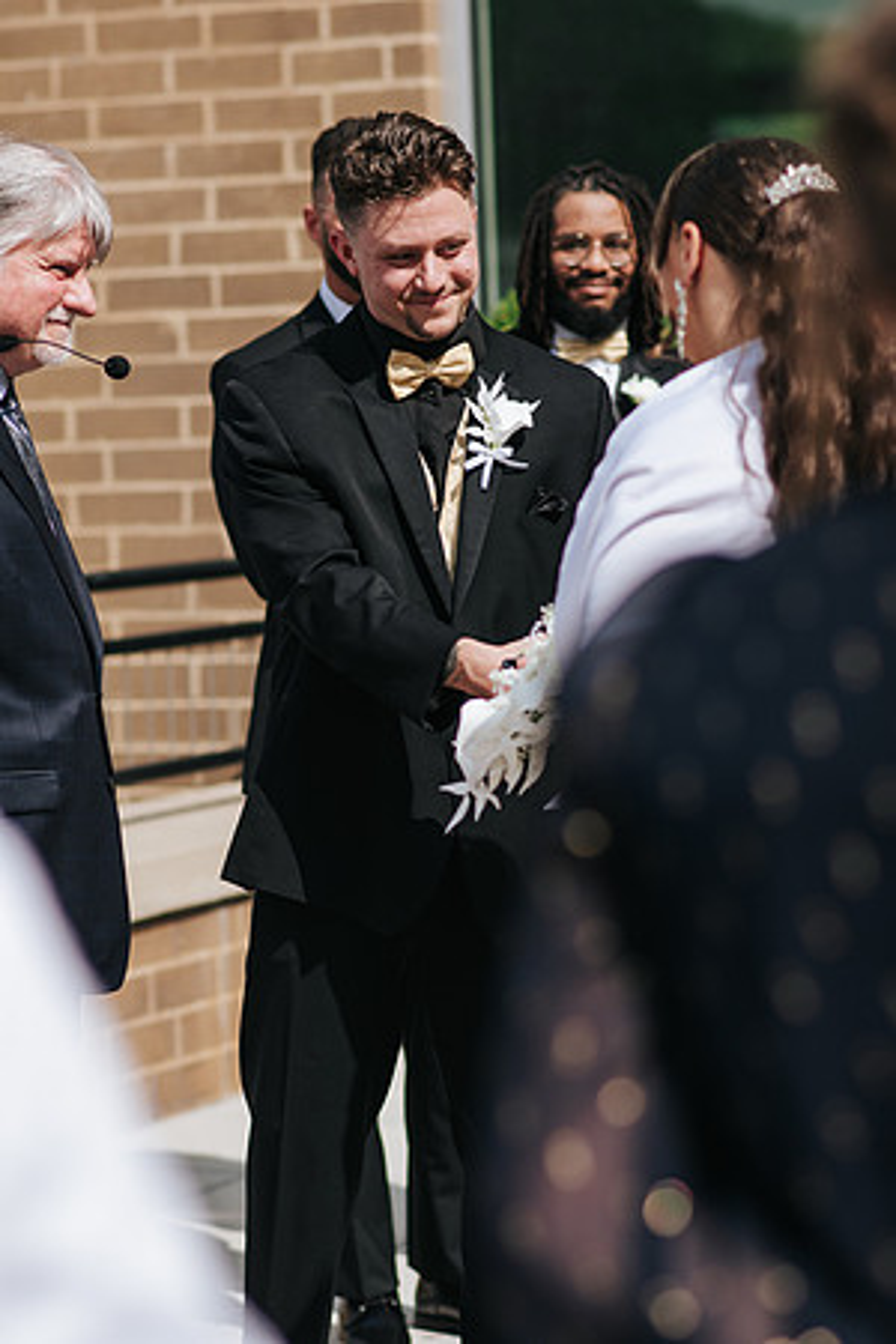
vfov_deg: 16.1
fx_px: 4760
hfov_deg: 10.8
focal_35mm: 128
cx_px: 448
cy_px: 672
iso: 100
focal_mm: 85
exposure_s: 1/3200
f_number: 2.8
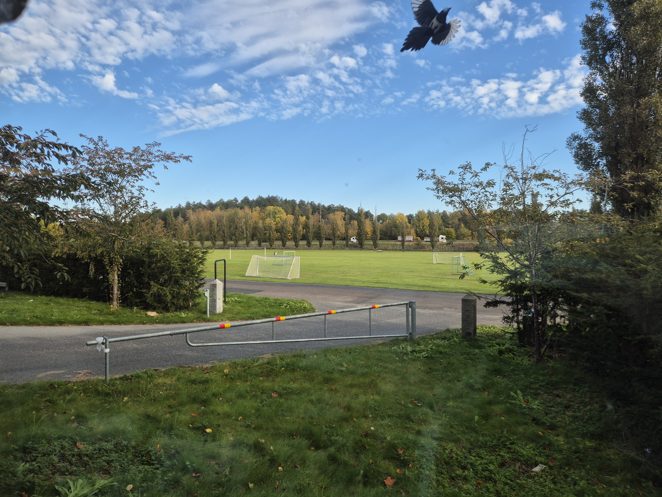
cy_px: 248
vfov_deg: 58.9
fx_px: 440
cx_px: 331
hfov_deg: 73.9
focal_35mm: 23
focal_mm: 5.4
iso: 25
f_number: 1.8
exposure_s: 1/662
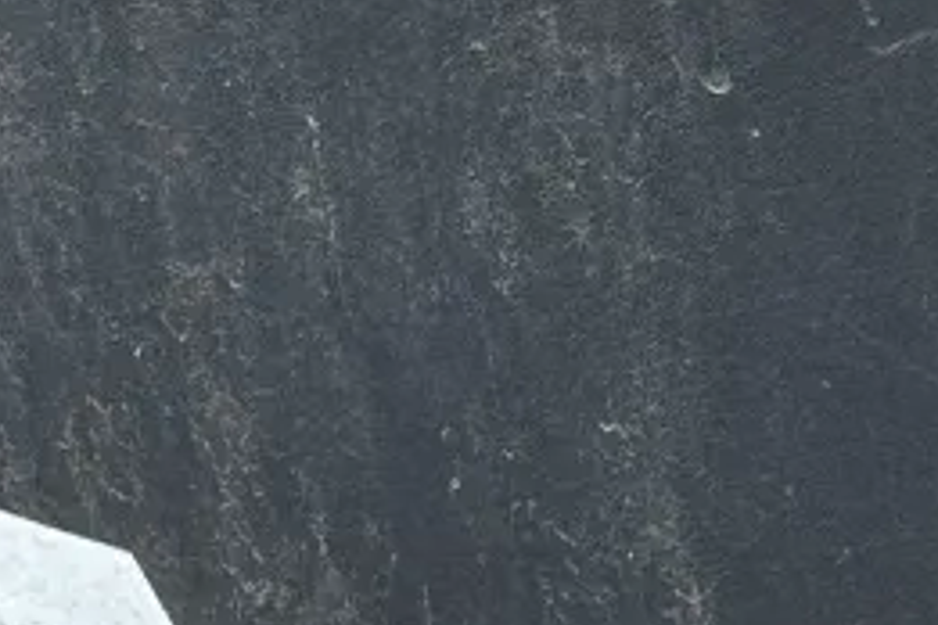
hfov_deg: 10.3
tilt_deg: -28.5
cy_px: -269
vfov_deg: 6.8
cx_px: 791
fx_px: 5185
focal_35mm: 199
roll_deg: +7.1
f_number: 1.5
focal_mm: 5.7
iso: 40
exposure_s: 1/275
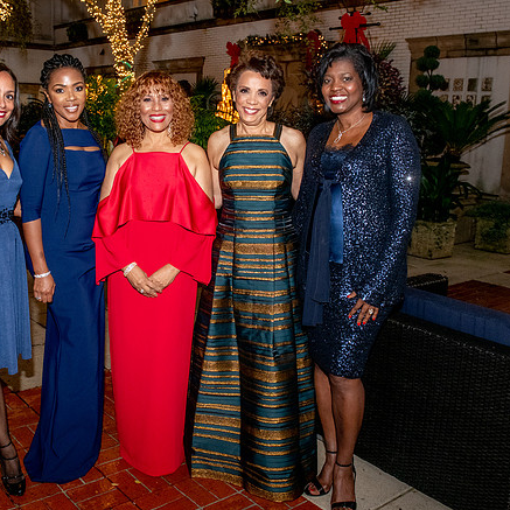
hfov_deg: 44.3
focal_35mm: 37
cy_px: 228
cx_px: 169
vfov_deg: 44.9
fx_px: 617
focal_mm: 24
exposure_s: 1/100
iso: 1600
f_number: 5.6
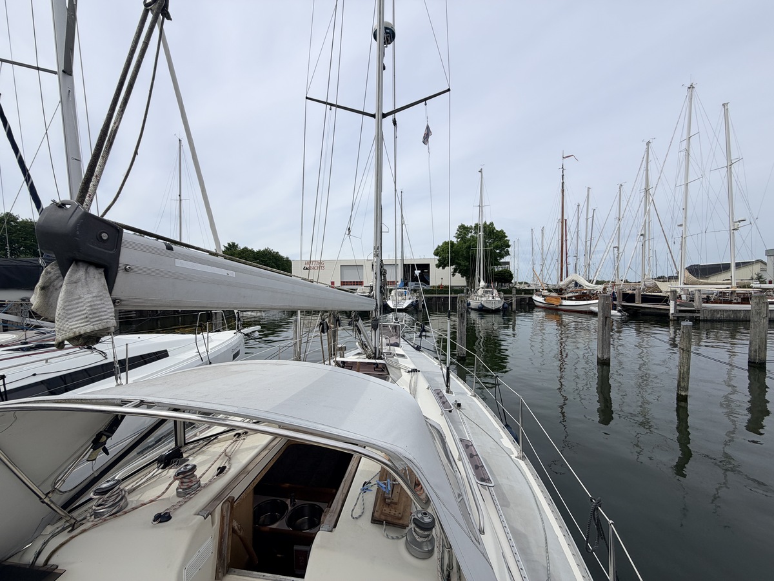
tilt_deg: -1.6
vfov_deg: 85.7
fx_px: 313
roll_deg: -0.8
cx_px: 387
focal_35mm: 14
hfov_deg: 102.1
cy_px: 290
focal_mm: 2.22
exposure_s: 1/1497
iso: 20
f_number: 2.2
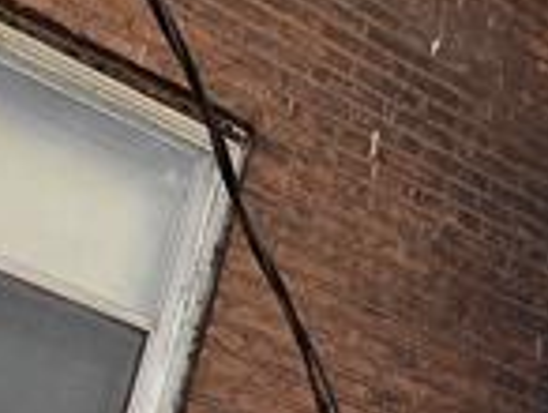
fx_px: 1443
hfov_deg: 17.9
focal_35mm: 91
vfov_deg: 15.3
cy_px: 571
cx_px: 938
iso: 40
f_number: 1.9
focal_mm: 2.2
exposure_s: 1/262
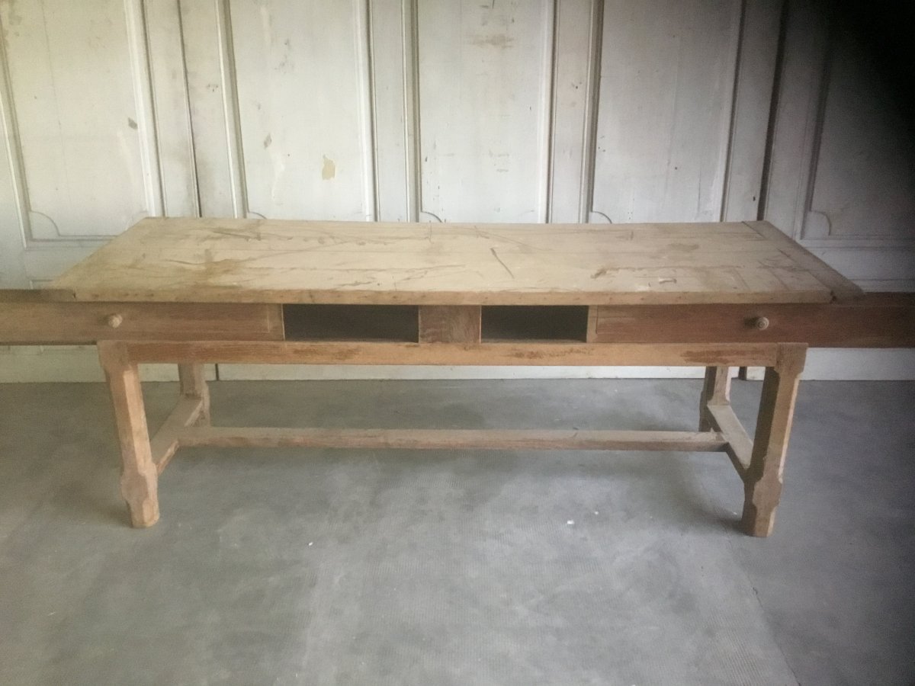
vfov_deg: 45.4
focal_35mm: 31
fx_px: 819
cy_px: 343
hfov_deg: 58.4
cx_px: 458
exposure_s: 1/17
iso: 250
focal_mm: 3.3
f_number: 2.4
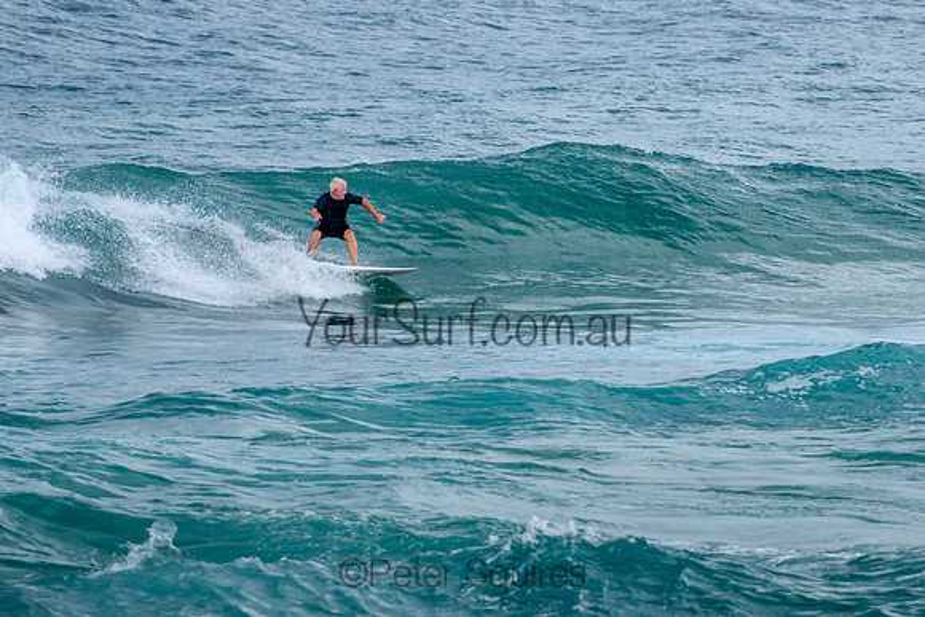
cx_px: 559
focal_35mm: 550
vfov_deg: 2.5
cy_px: 228
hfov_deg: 3.7
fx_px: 14136
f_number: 5.6
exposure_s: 1/2000
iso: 640
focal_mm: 400
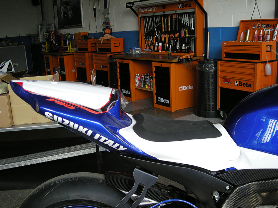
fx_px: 353
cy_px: 104
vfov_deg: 32.9
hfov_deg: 42.9
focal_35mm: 44
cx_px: 139
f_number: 3.1
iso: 80
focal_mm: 7.1
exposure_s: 1/60
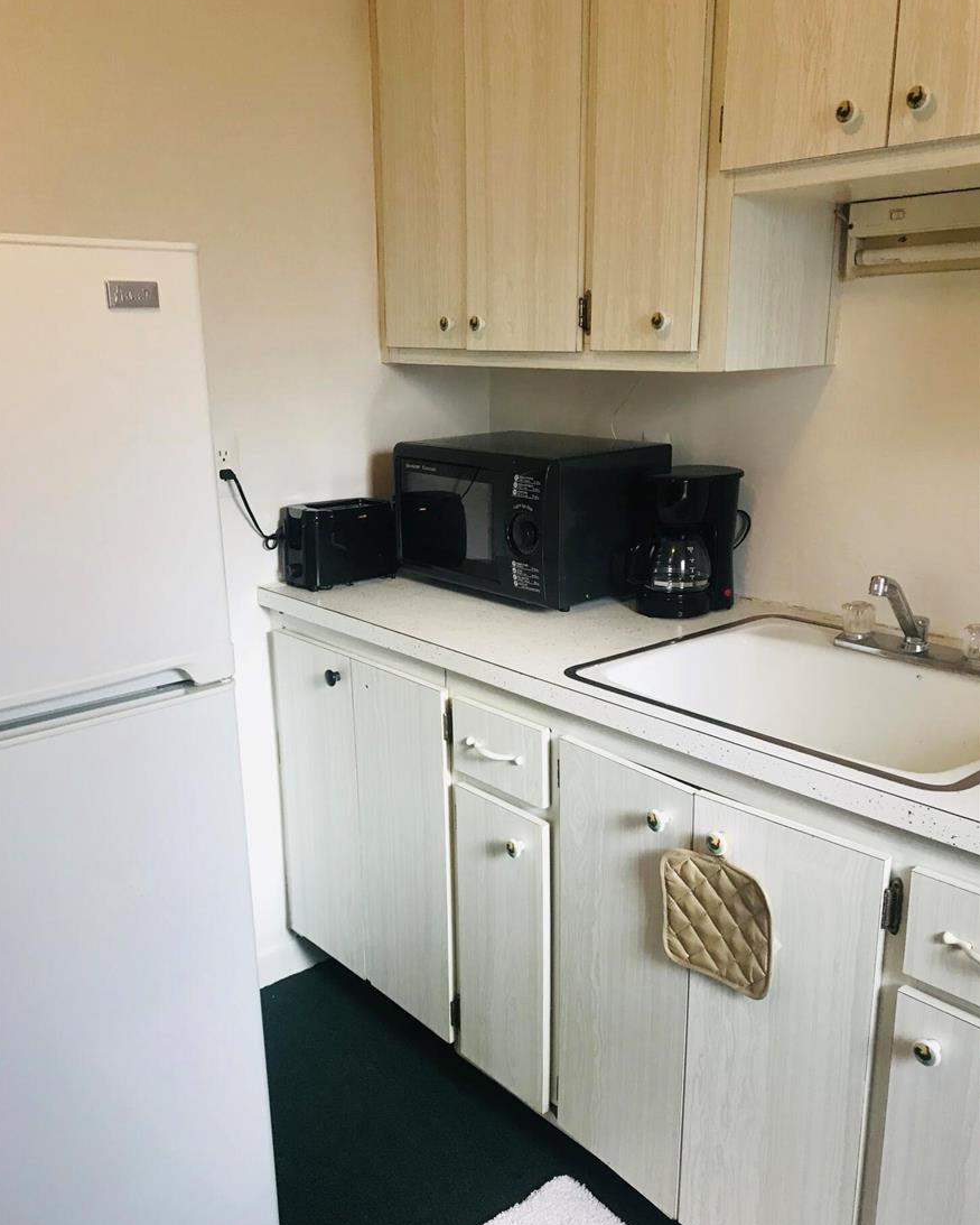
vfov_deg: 58.7
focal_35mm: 30
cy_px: 655
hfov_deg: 48.5
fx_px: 1087
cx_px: 478
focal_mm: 3.99
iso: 25
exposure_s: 1/30
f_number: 1.8
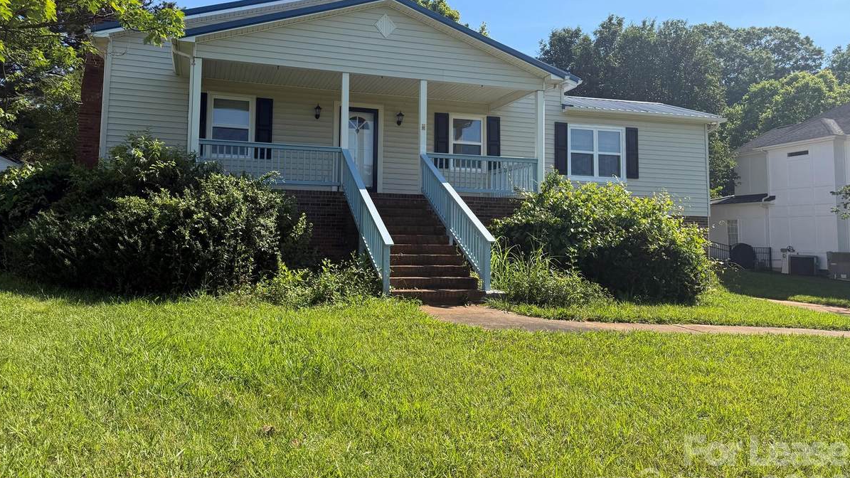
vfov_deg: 41.2
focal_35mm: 28
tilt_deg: +5.3
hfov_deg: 67.9
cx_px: 400
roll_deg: -0.5
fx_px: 631
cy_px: 181
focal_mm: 6.76
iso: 80
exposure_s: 1/3425
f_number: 1.78
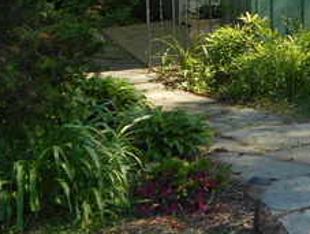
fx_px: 1085
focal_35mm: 121
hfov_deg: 15.4
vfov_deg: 11.9
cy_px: -81
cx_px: 418
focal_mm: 7.7
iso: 80
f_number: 4.2
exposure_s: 1/160
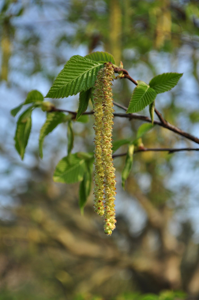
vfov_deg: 24.6
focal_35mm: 82
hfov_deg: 16.5
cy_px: 150
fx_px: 686
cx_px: 100
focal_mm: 55
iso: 200
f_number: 8
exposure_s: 1/320
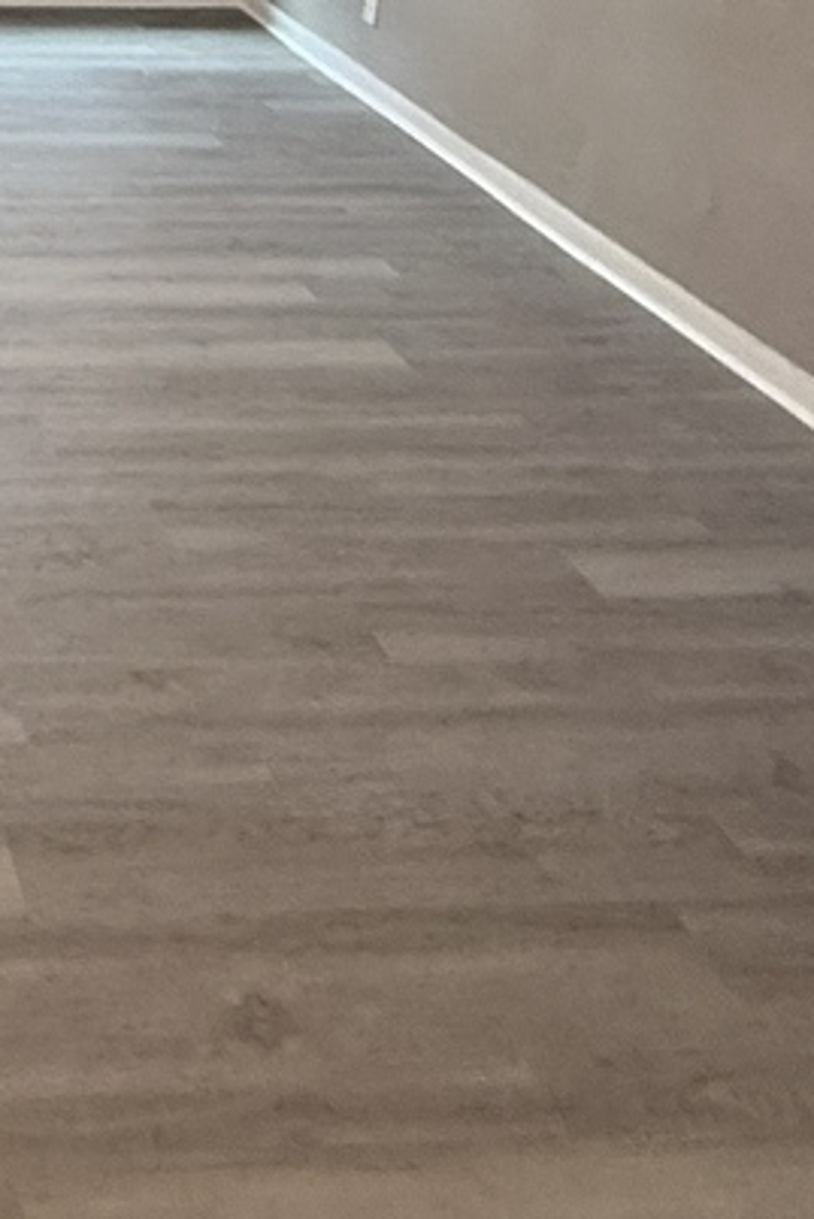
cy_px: -36
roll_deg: -2.3
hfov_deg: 23.2
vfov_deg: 34.3
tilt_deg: -11.8
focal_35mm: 52
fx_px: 1762
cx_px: -227
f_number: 2.2
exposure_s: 1/60
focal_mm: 2.22
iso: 320
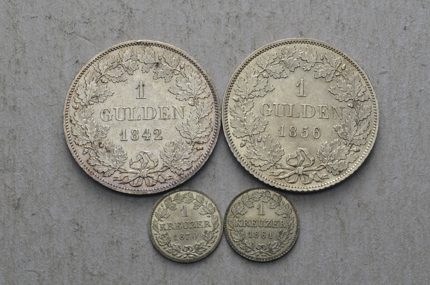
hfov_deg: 24.7
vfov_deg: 16.5
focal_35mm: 82
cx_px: 215
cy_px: 142
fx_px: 983
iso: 400
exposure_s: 1/250
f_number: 14
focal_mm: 55
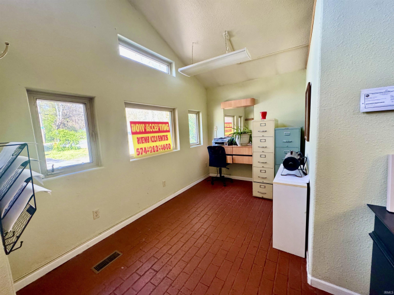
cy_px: 148
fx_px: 159
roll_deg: +2.9
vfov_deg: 85.7
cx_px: 197
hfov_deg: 102.1
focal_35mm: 14
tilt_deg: -7.3
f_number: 2.2
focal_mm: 2.22
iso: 320
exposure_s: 1/120
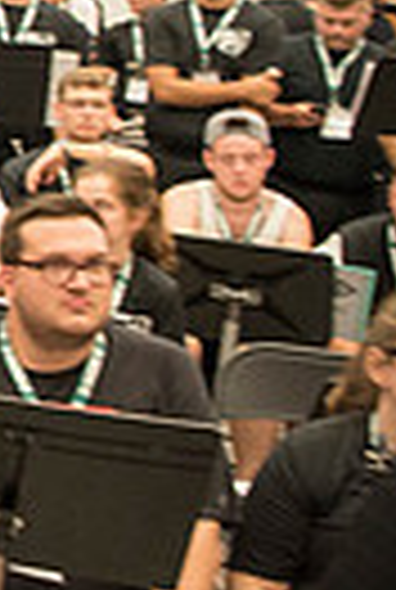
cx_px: -778
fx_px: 1740
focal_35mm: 106
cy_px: 106
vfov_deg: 19.0
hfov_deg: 9.9
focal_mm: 24
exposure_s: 1/200
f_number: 3.2
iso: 2500
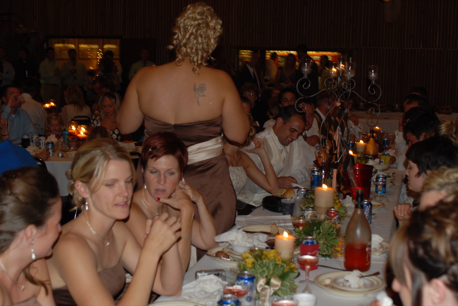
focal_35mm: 52
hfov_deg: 37.8
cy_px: 153
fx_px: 668
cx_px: 229
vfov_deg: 25.8
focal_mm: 35
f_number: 4
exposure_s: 1/10
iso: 100
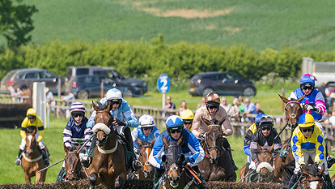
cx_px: 256
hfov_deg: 2.7
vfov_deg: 1.5
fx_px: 7178
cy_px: 134
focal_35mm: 808
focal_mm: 200
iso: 400
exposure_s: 1/3200
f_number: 4
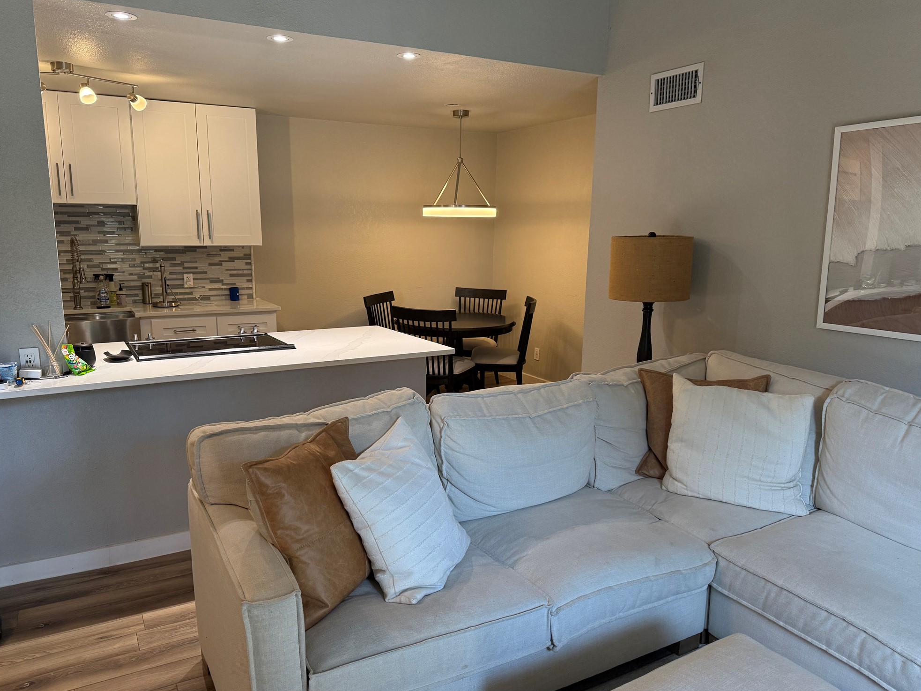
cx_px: 446
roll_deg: -0.3
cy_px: 351
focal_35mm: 25
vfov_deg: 54.9
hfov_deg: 69.4
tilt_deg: -11.1
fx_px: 665
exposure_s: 1/120
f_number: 1.78
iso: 200
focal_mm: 6.76
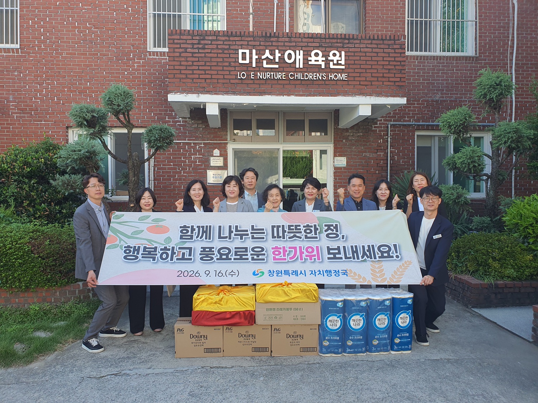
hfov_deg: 67.3
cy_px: 202
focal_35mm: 26
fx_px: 404
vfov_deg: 53.1
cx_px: 269
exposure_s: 1/311
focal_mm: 4.3
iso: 50
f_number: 2.4
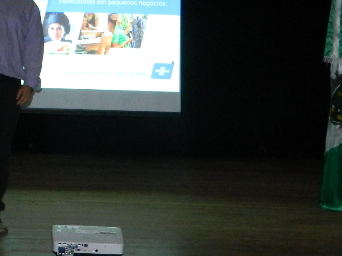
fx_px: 1028
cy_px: -10
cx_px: 4
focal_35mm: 104
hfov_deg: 18.4
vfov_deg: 14.0
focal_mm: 6.2
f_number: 3.3
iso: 360
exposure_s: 1/40
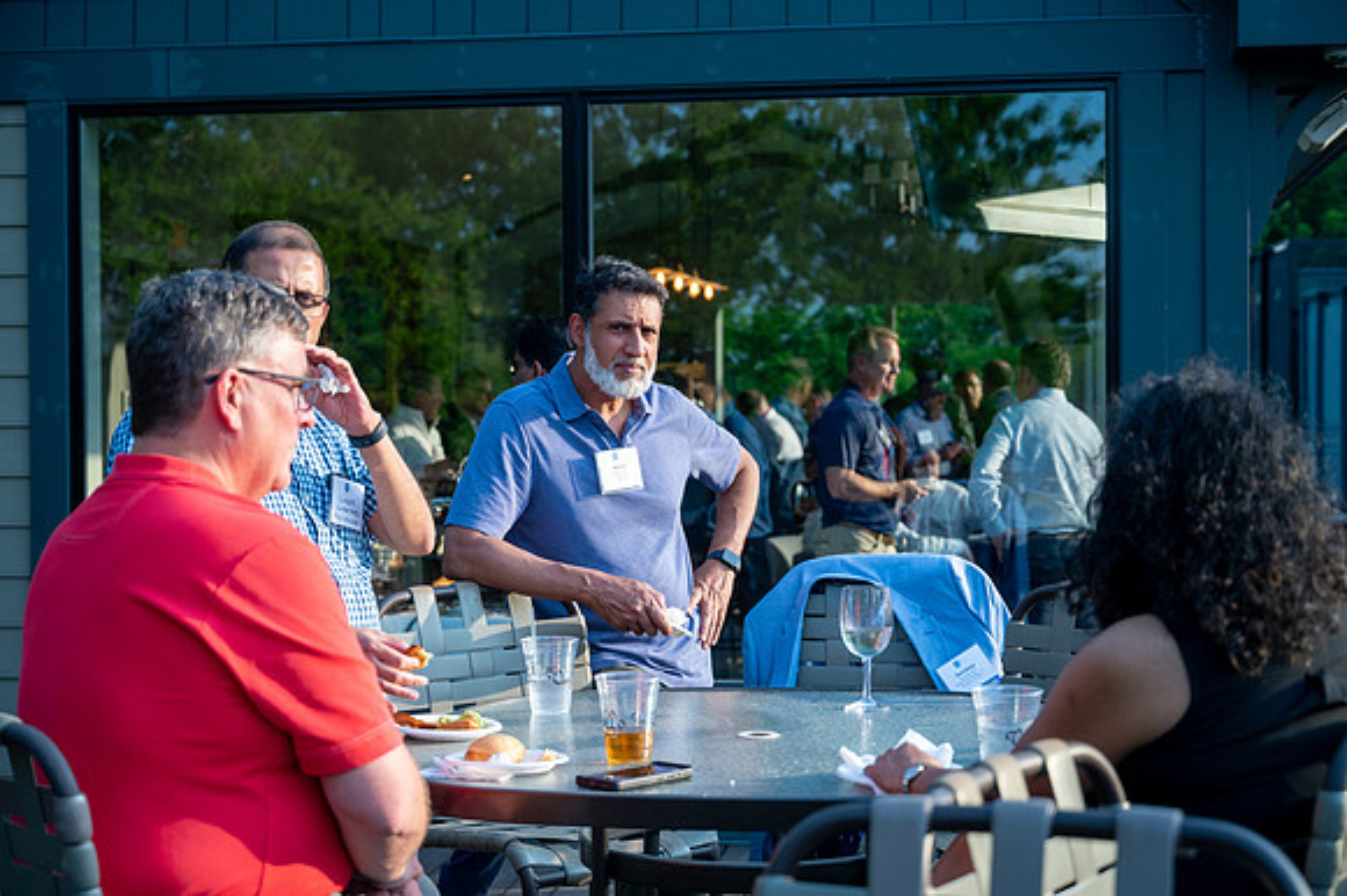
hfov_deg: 35.7
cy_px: 448
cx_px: 674
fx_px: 2094
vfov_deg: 24.2
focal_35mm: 56
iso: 640
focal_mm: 56
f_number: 4
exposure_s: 1/1250
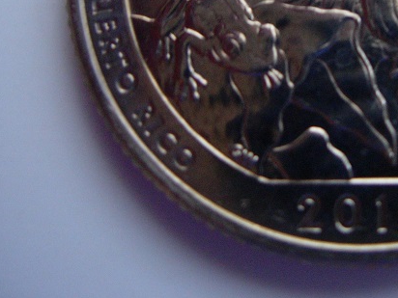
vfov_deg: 18.1
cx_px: 348
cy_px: -7
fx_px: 908
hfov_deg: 24.1
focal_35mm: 79
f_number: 2.8
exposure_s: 1/32
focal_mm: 7.8
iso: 173
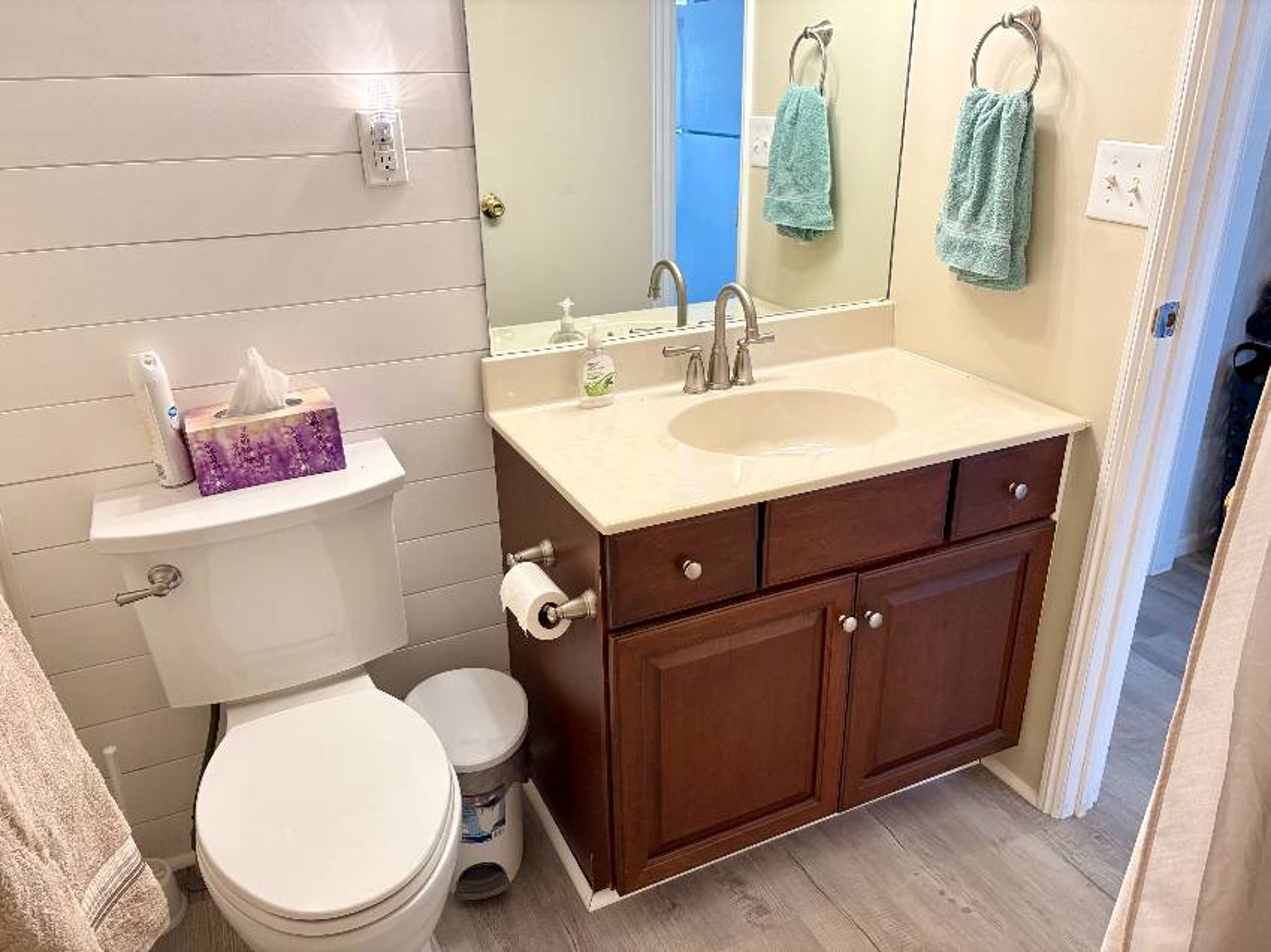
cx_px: 636
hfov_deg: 67.3
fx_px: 954
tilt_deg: -23.0
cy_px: 476
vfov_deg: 53.0
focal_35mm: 26
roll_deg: +1.5
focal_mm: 5.96
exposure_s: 1/60
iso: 160
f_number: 1.6
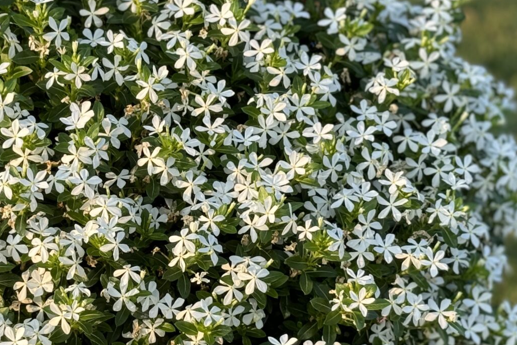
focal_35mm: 125
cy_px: 204
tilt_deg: -27.8
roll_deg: -0.2
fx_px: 1796
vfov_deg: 11.0
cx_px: 144
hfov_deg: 16.3
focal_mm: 6.76
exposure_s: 1/966
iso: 64
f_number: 1.78
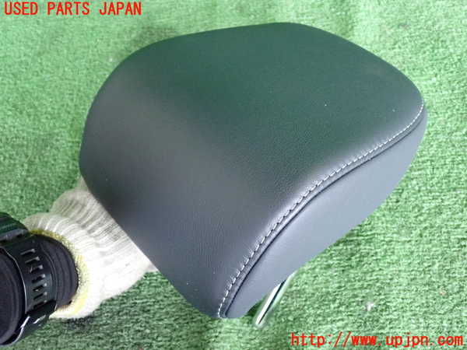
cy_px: 175
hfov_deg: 49.0
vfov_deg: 37.7
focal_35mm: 38
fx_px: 513
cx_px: 234
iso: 1250
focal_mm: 6.83
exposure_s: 1/125
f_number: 2.7
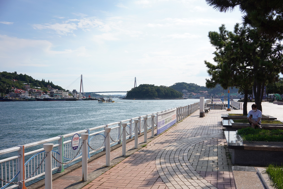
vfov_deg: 37.9
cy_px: 94
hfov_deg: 54.4
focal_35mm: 35
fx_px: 275
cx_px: 142
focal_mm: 35
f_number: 14
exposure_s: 1/100
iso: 100
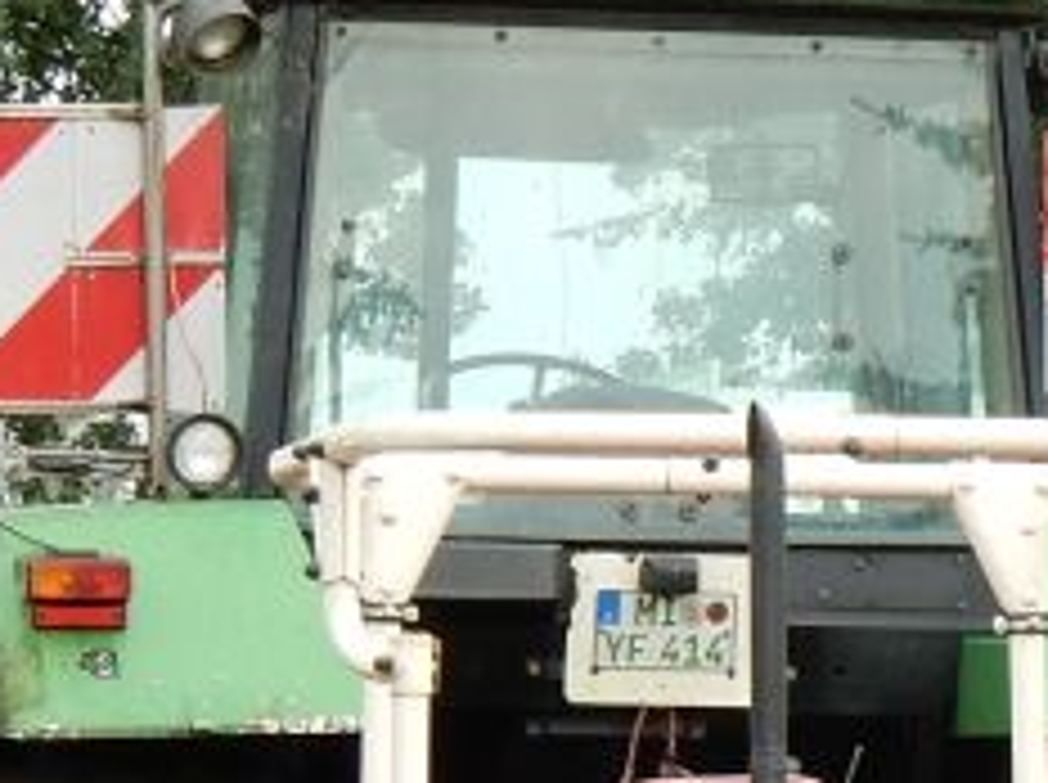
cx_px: 814
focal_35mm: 289
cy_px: 1022
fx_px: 8736
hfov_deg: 6.9
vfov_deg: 5.1
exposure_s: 1/60
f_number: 5
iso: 125
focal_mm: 14.9
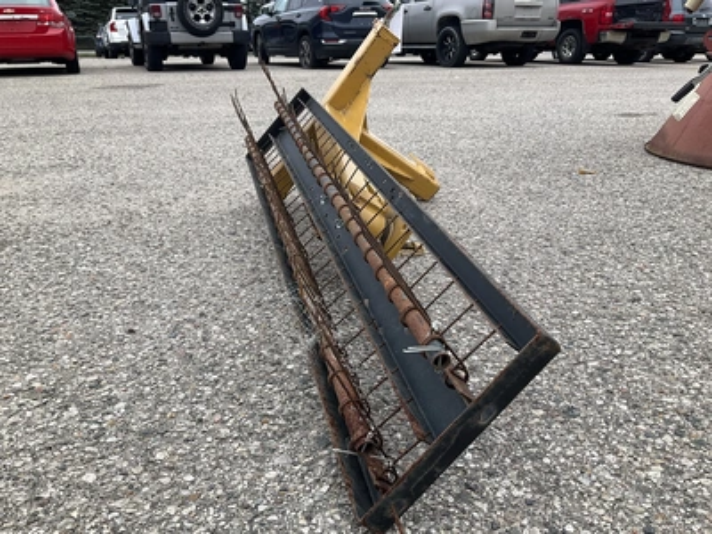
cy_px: 267
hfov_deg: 61.7
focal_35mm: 29
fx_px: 596
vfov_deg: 48.2
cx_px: 356
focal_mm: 3
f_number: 1.8
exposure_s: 1/331
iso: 25
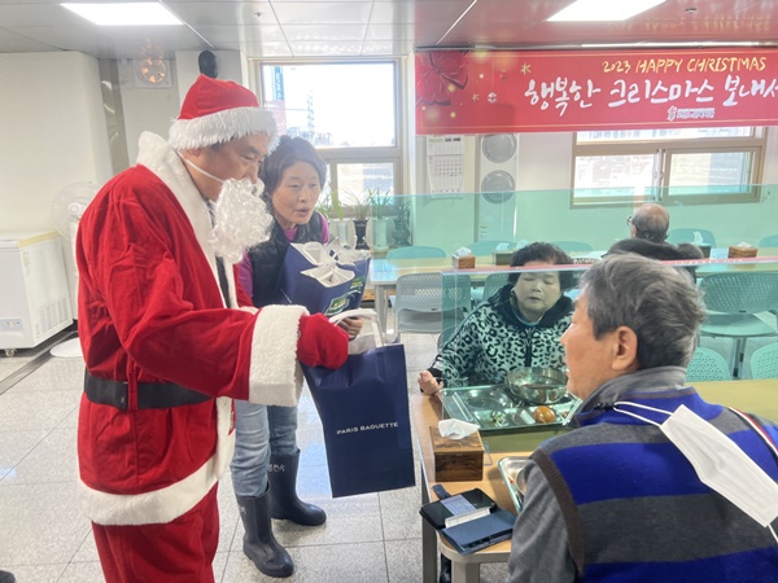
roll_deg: +1.6
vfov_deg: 53.1
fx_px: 584
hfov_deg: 67.3
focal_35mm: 26
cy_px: 292
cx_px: 389
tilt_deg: -12.5
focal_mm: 5.7
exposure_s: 1/60
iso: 64
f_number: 1.5
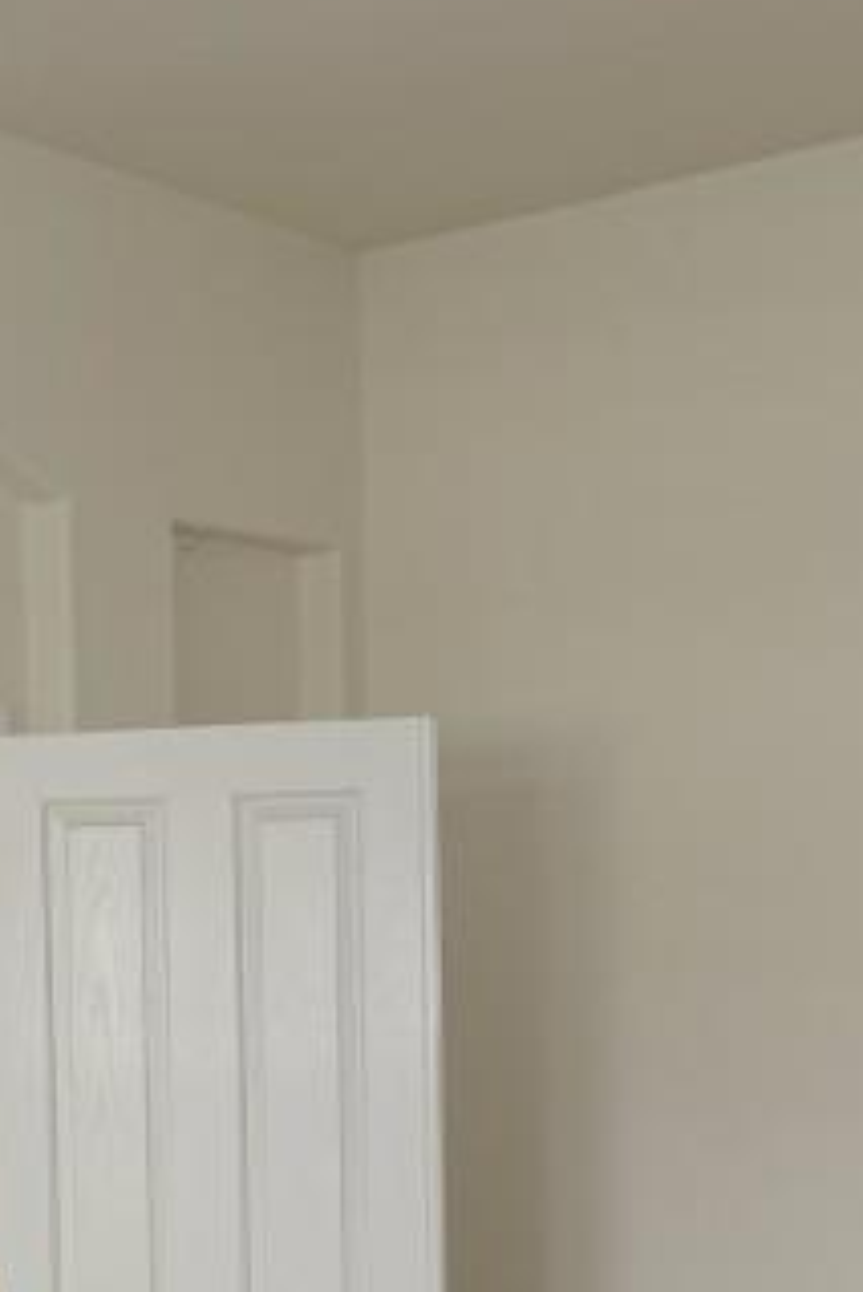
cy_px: 1254
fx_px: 2766
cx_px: 113
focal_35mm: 77
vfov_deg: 25.2
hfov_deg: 17.5
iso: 125
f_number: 2.8
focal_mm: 8.8
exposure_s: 1/40
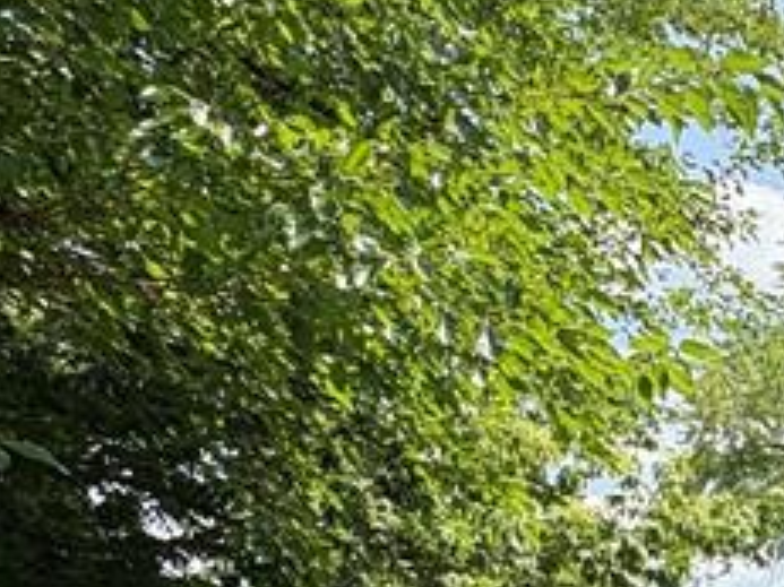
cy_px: 699
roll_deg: +0.6
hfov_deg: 27.0
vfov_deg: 21.9
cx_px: 974
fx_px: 1403
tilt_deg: +3.7
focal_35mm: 62
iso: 64
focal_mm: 2.22
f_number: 2.2
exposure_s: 1/1160
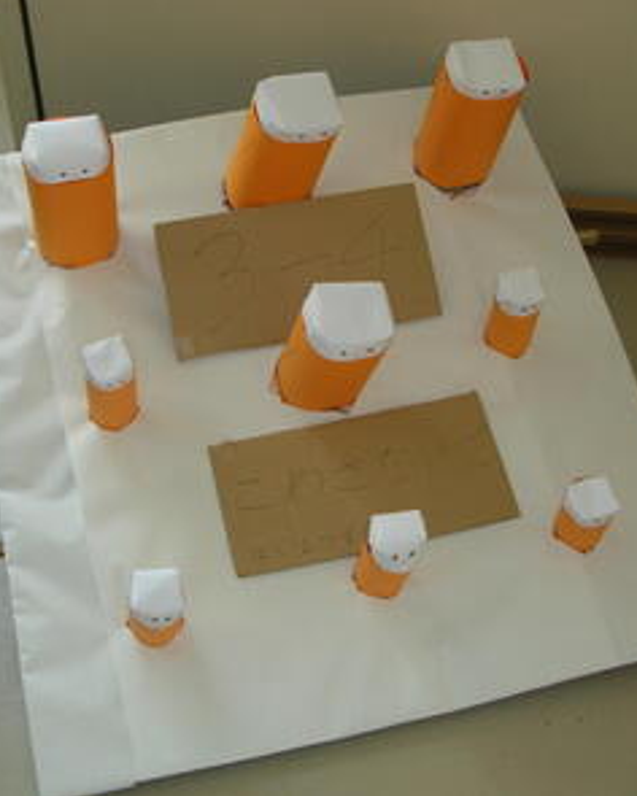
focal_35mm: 53
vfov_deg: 35.4
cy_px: 397
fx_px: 1249
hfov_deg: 28.6
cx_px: 302
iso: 50
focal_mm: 6.6
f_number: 3
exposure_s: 1/30
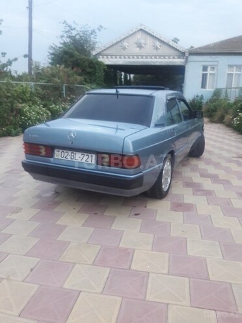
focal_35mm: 28
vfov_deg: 63.4
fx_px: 261
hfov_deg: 49.7
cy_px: 162
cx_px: 121
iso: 160
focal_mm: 3.7
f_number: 1.9
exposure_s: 1/33
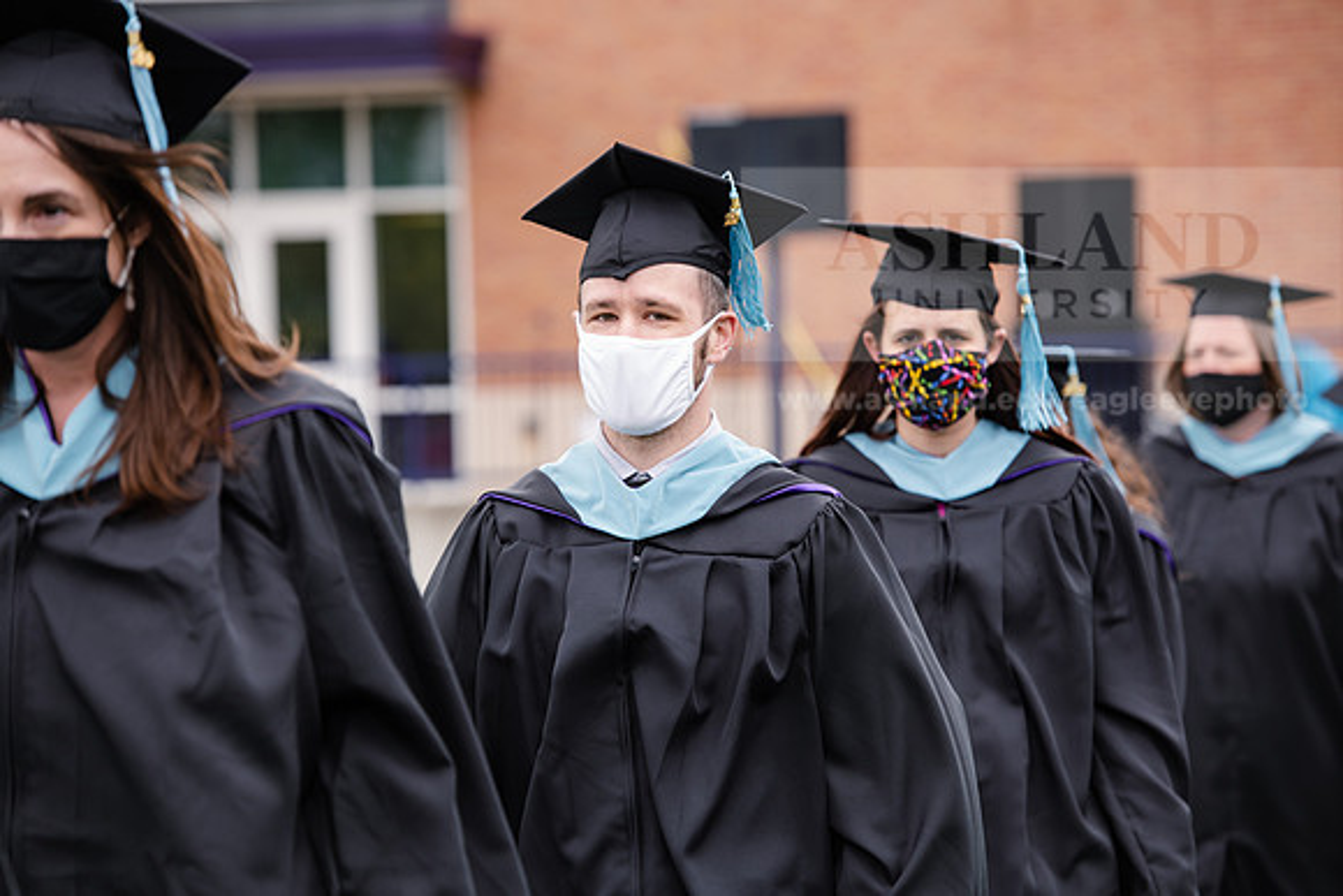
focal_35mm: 170
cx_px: 672
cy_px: 448
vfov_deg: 8.1
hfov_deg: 12.1
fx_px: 6343
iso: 500
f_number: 5
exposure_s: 1/640
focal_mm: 170
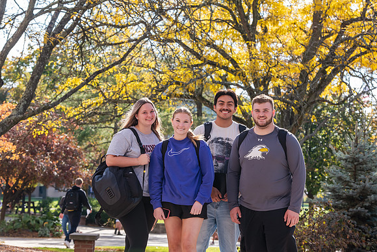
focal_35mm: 110
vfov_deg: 12.5
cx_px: 188
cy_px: 126
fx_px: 1152
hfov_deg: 18.6
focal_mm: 110
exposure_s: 1/250
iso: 400
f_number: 8
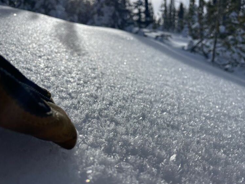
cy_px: 97
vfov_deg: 49.7
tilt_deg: -9.7
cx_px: 126
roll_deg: +0.9
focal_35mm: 28
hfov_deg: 63.4
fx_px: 198
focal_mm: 4.2
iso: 32
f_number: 1.6
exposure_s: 1/14925
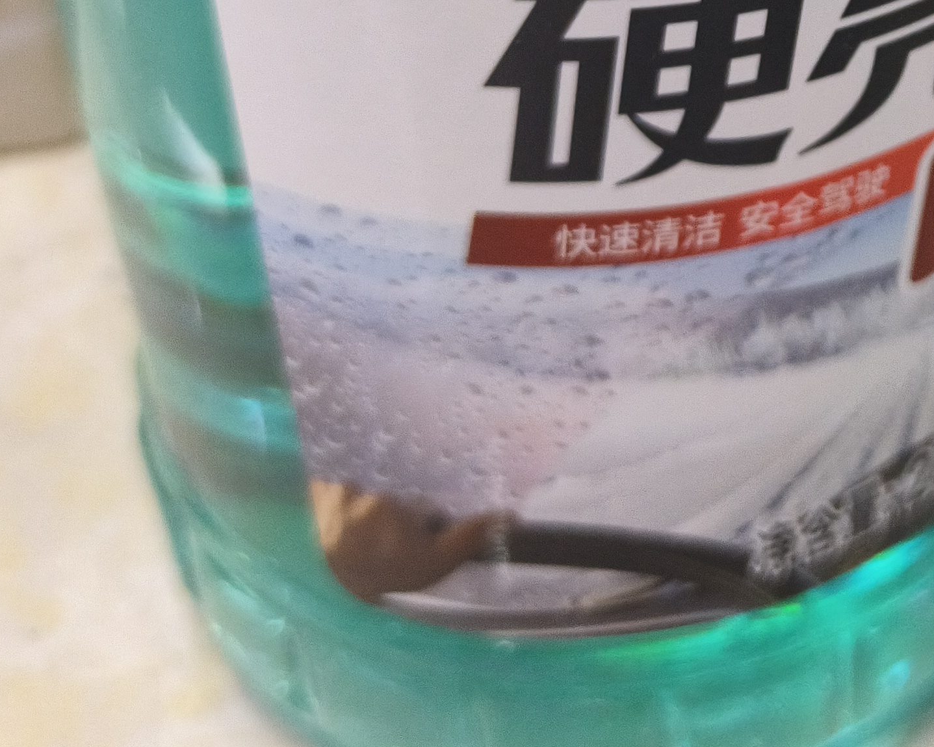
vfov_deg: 21.8
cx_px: 963
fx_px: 1769
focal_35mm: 64
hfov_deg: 27.6
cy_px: -188
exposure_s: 1/150
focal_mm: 5.56
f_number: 1.88
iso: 640
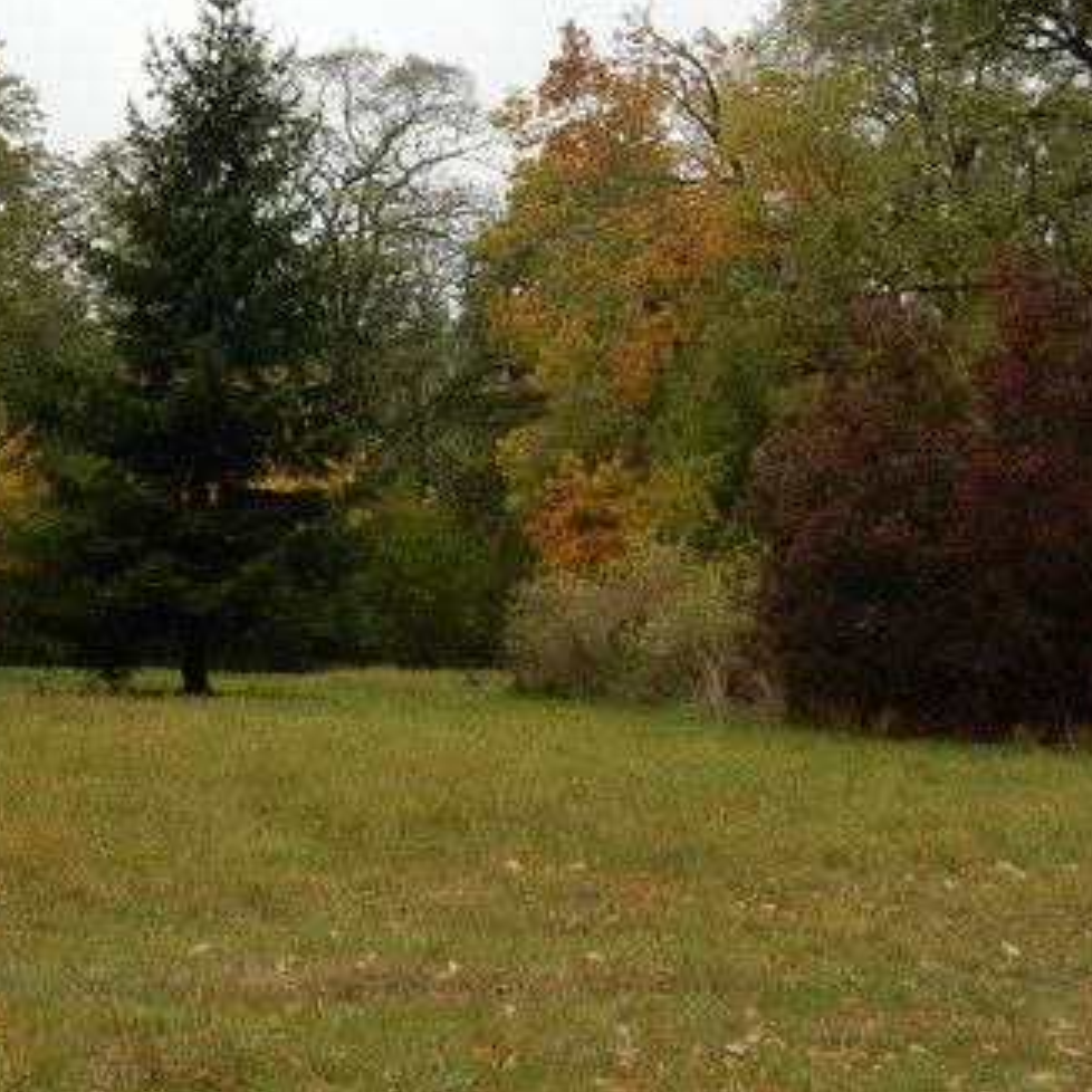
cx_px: 275
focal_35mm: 65
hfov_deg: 26.2
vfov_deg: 26.3
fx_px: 2320
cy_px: 335
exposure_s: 1/250
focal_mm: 5.4
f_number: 4
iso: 180
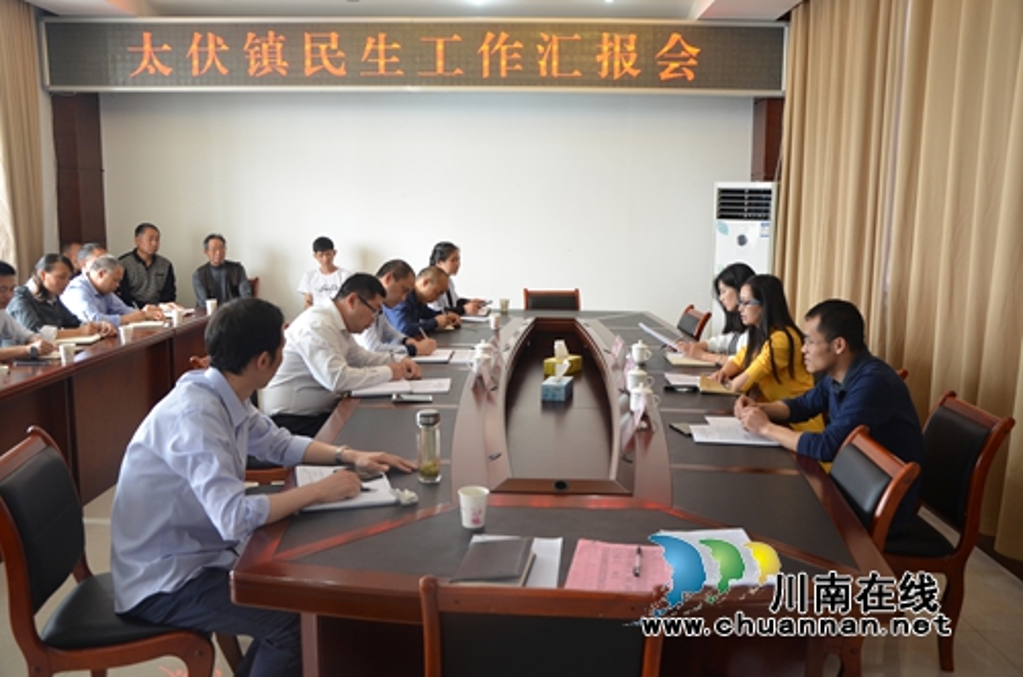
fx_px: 893
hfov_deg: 59.6
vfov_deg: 41.5
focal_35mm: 32
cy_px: 338
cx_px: 512
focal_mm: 21
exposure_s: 1/60
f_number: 4
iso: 500
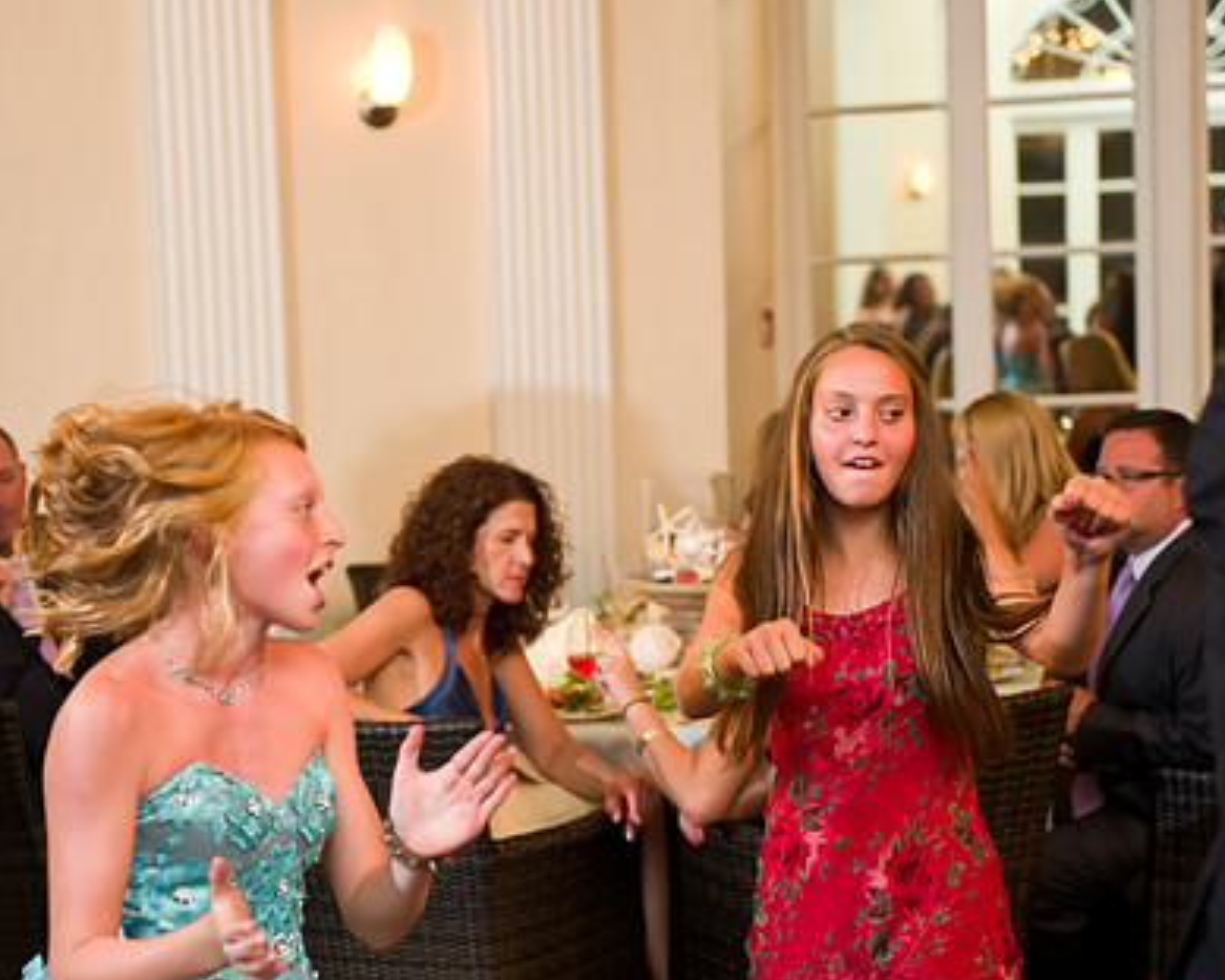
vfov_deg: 18.3
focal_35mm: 84
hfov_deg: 22.7
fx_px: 3045
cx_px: 532
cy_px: 558
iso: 1600
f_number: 3.2
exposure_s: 1/125
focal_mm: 60
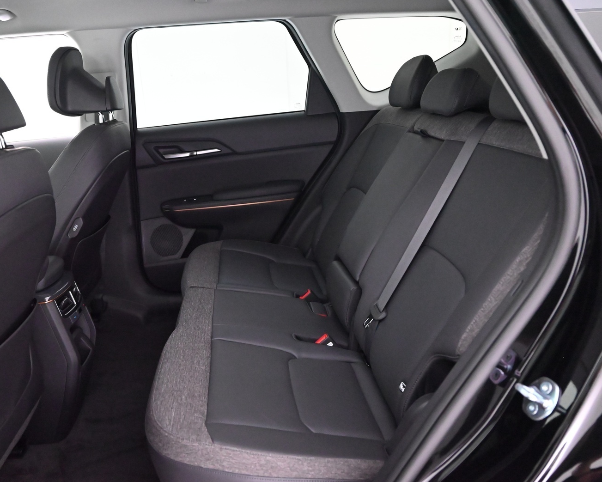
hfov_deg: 62.0
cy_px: 233
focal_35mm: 28
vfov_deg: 51.5
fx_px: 499
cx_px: 261
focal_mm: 24
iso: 11400
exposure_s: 1/60
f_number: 4
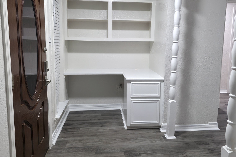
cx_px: 122
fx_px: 203
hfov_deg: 60.3
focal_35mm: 31
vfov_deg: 42.2
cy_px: 69
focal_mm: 6.3
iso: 200
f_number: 1.7
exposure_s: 1/40
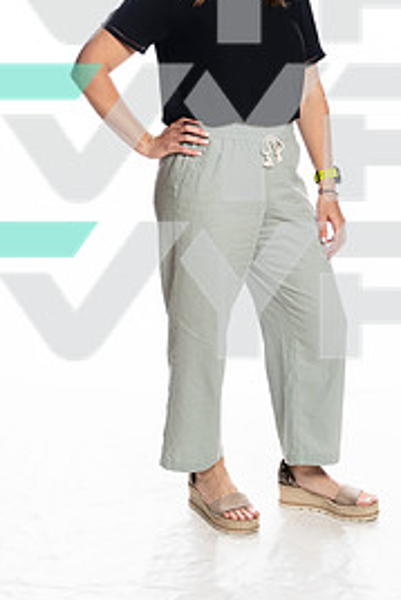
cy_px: 134
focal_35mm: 84
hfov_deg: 16.2
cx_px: 298
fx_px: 1402
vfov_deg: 23.9
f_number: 8
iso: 400
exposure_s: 1/250
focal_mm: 50
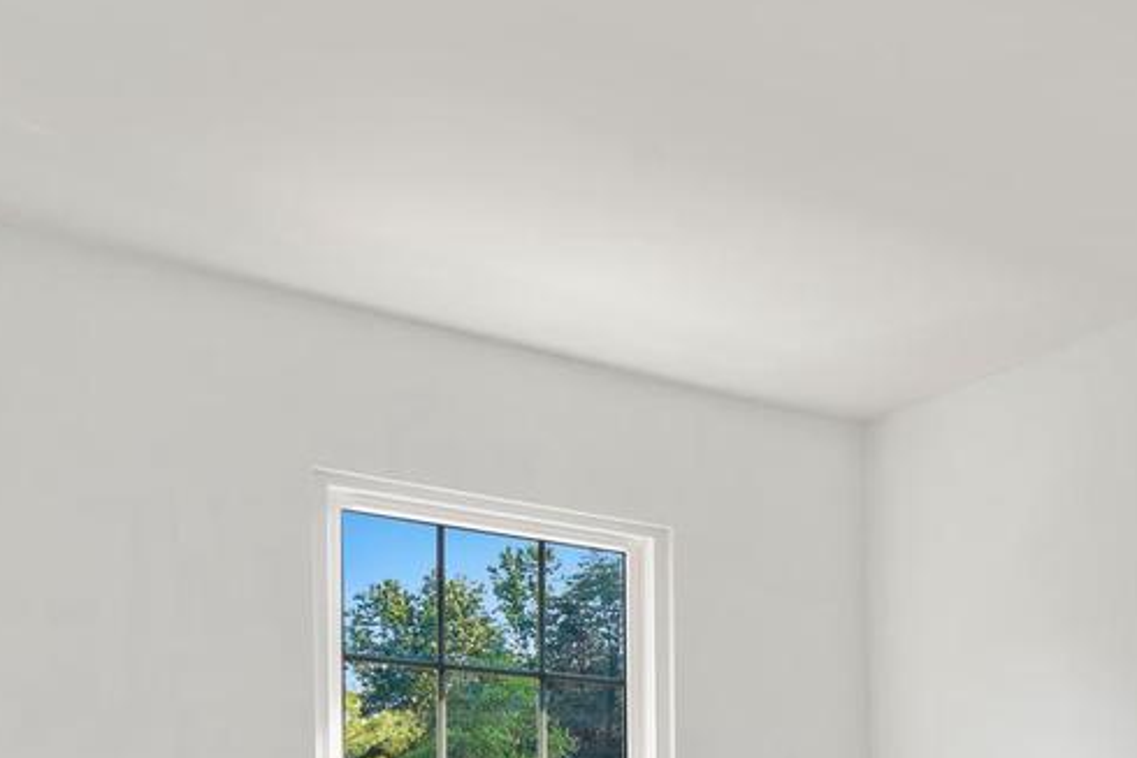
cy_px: 876
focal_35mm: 47
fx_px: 1485
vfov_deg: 26.0
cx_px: 986
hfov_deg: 39.4
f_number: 8
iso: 200
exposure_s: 1/4
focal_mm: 16
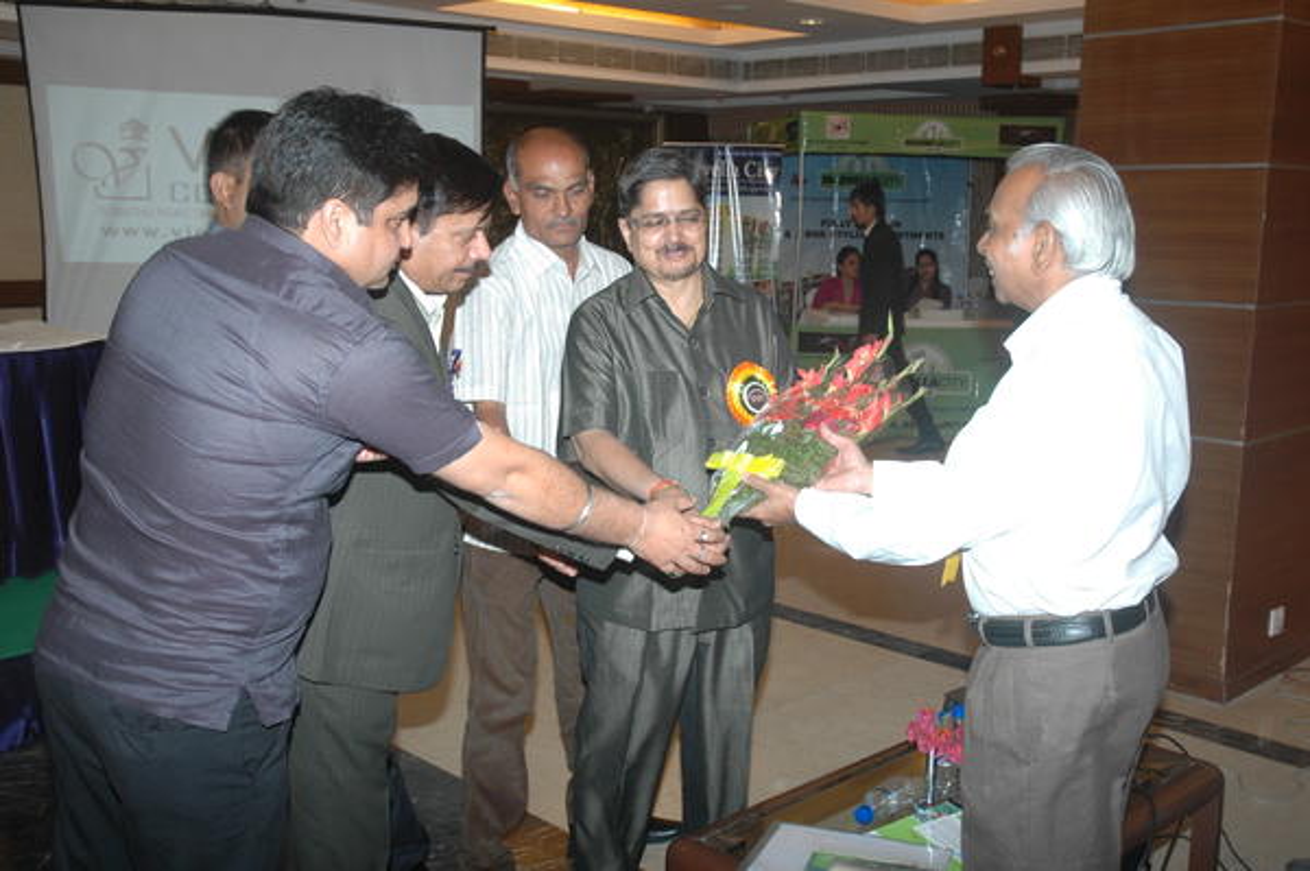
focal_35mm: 38
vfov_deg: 35.4
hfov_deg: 51.3
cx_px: 655
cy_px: 436
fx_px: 1363
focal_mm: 25
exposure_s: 1/60
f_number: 4.5
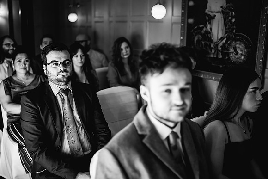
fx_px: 273
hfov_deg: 52.2
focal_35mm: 37
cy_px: 89
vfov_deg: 36.2
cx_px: 134
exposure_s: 1/250
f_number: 1.4
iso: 1600
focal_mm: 35
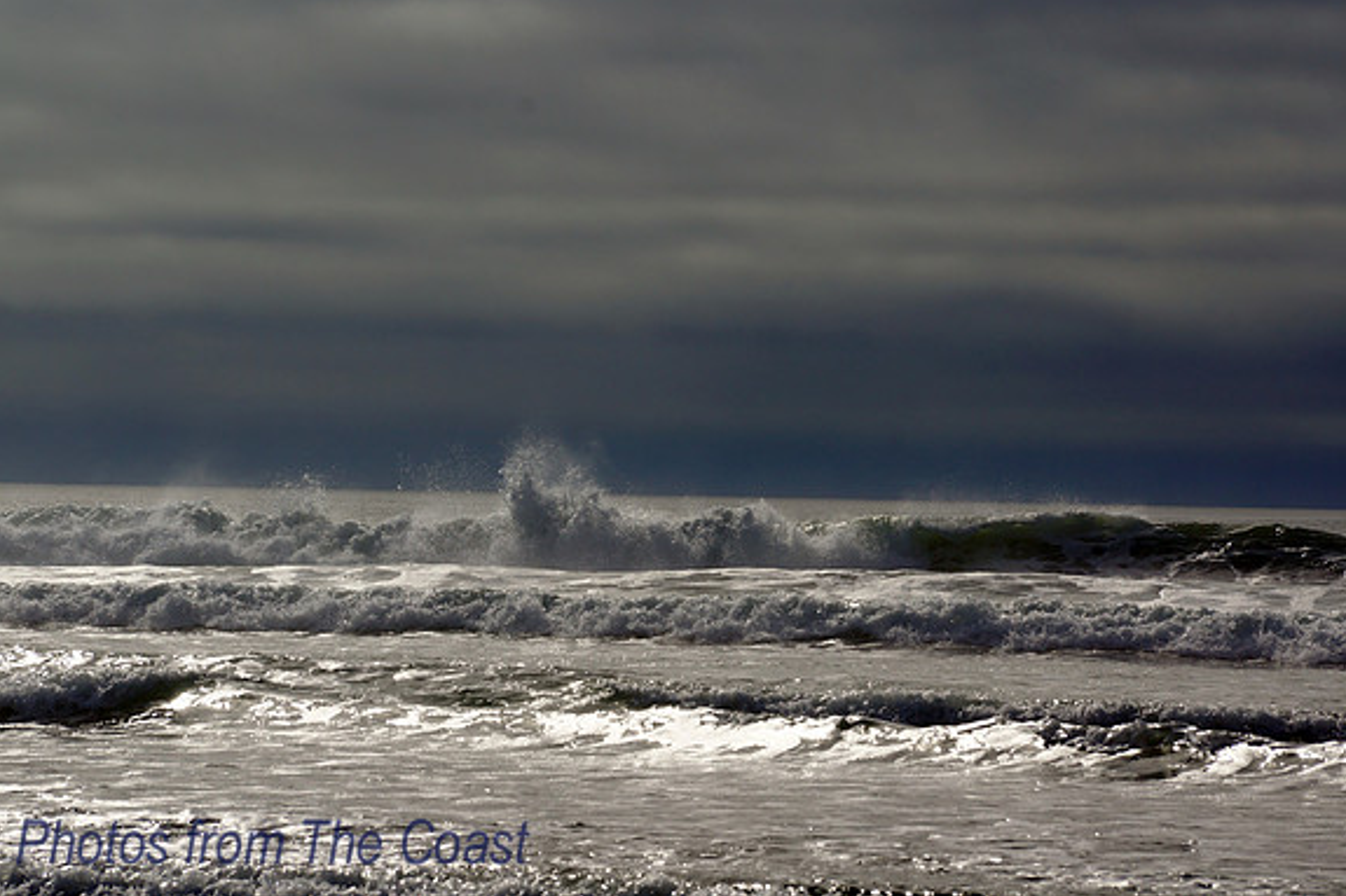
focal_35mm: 242
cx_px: 677
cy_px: 447
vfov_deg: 5.7
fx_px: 9045
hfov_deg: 8.5
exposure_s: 1/640
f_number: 13
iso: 100
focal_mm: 160
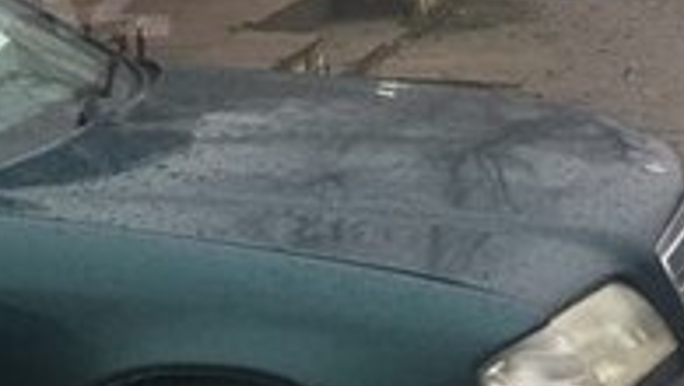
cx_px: -189
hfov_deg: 18.6
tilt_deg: -5.2
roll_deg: +5.7
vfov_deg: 11.2
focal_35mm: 107
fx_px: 1942
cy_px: -16
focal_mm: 4.15
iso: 64
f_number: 2.2
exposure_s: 1/33
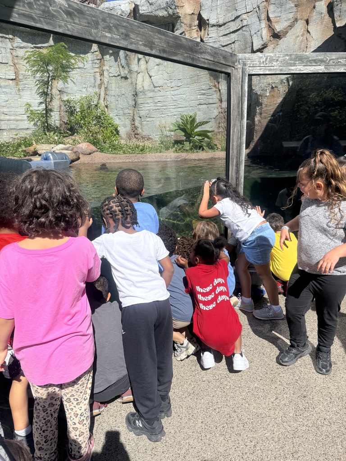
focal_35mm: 24
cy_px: 230
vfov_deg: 71.6
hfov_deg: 56.8
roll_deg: +2.1
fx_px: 320
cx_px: 173
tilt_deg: -14.5
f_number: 1.78
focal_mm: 6.76
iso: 100
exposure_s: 1/6173
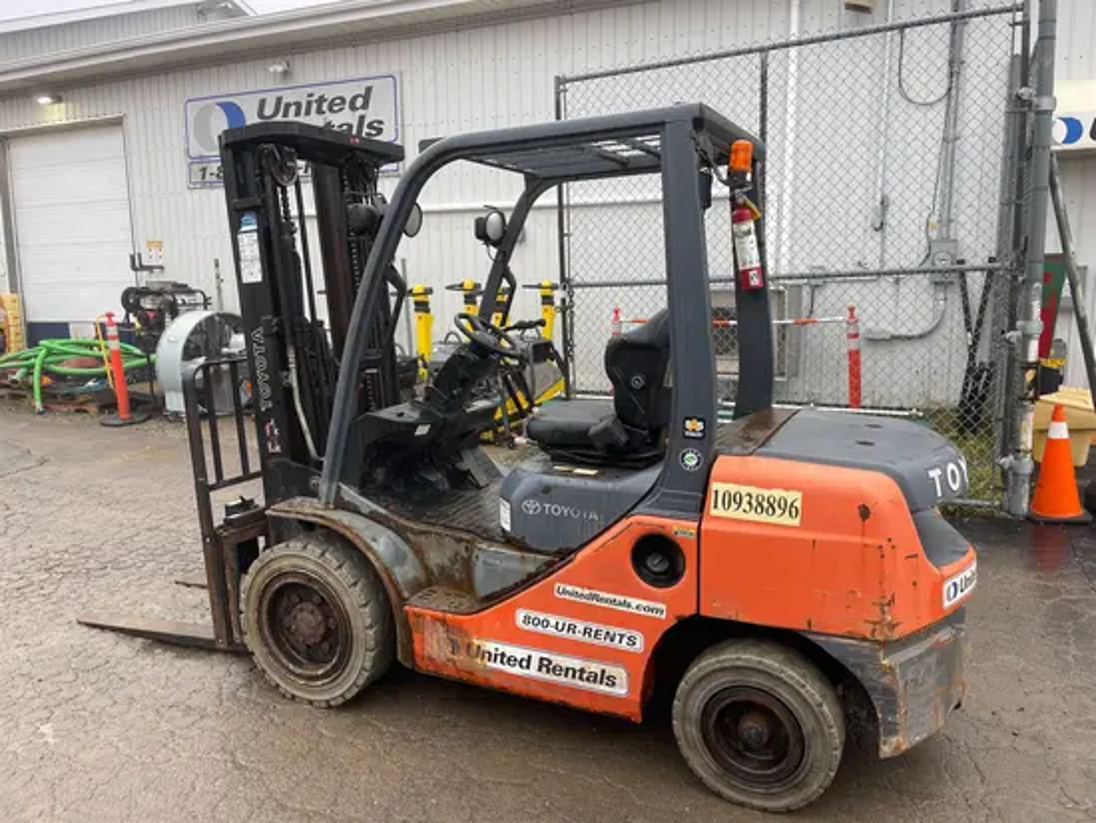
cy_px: 412
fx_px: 824
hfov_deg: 67.3
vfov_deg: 53.1
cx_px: 548
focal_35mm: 26
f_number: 1.6
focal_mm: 4.2
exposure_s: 1/176
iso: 32
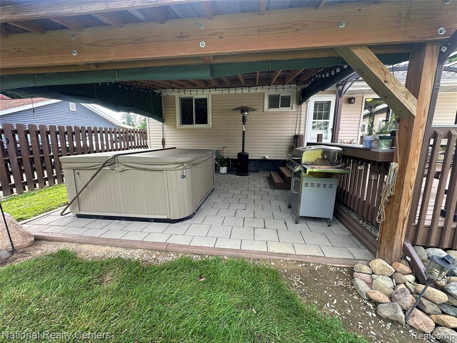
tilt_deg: -9.3
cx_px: 228
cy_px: 172
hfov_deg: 102.1
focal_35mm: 14
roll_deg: -0.7
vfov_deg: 85.7
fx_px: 185
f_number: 2.2
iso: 40
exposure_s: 1/172
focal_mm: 2.22
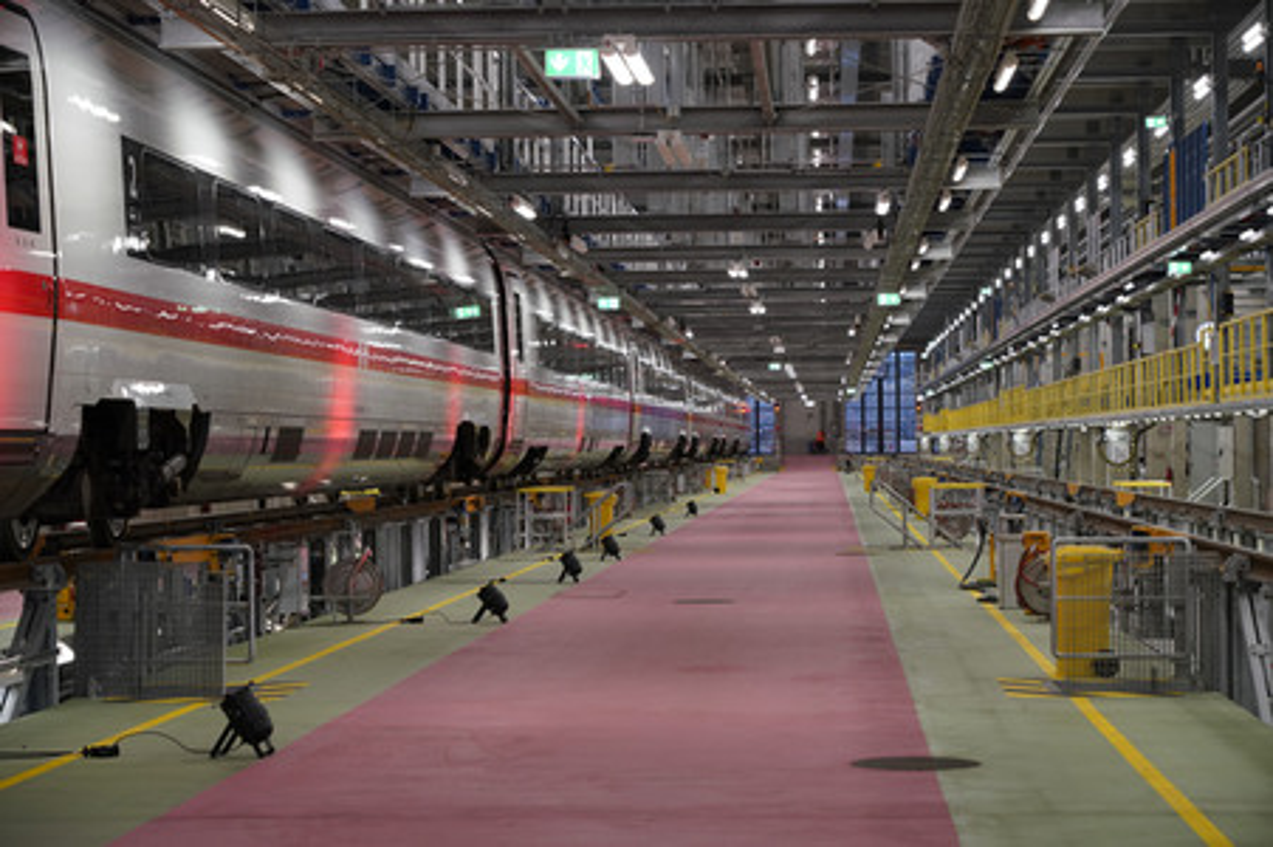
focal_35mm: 83
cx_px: 636
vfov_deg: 16.4
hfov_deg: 24.5
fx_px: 2933
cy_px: 424
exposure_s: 1/80
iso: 1250
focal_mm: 83
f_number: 6.3
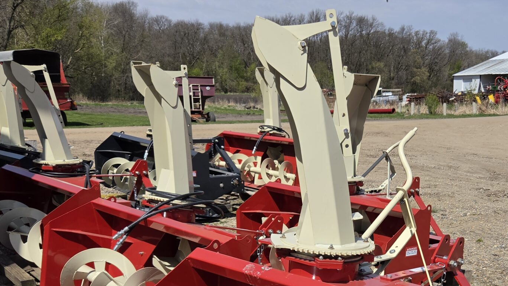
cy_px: 297
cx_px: 351
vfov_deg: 24.1
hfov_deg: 42.9
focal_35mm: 47
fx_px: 633
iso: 80
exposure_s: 1/6836
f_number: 1.8
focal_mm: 5.4
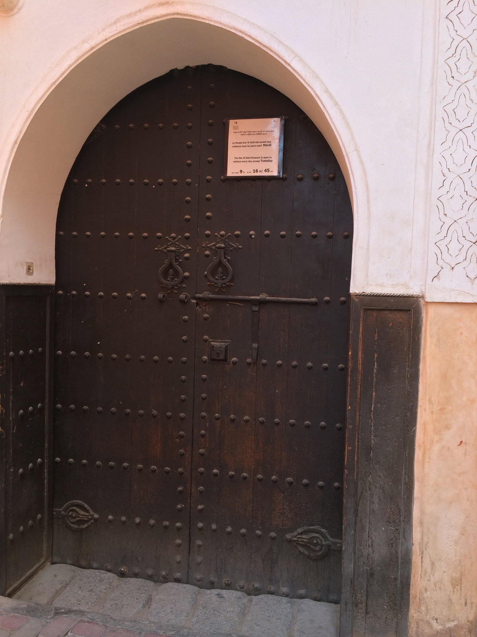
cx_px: 238
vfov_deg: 60.0
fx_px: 551
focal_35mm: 30
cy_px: 318
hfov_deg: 46.8
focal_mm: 4.12
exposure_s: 1/120
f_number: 2.2
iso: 40
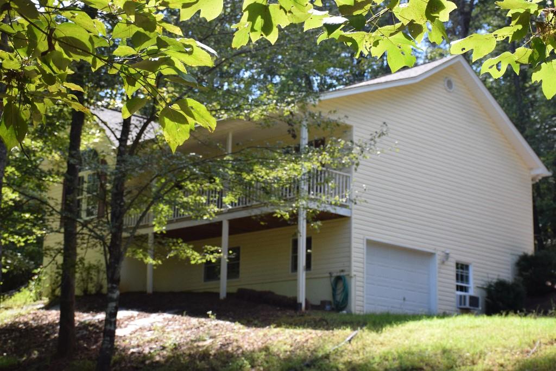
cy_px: 186
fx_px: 973
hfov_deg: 31.9
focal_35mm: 63
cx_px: 278
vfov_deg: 21.6
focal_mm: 42
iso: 400
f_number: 7.1
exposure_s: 1/200
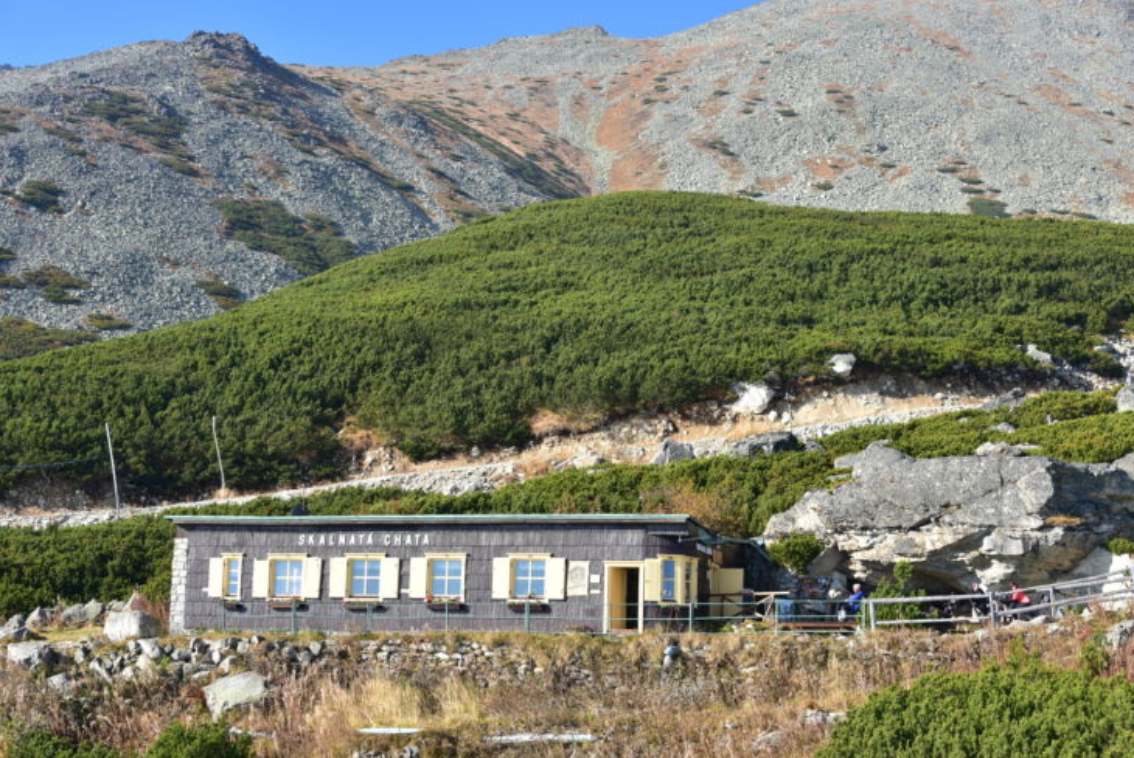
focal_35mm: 61
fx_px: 1923
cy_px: 391
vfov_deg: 22.3
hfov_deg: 32.9
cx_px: 548
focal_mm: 58
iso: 125
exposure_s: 1/400
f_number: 5
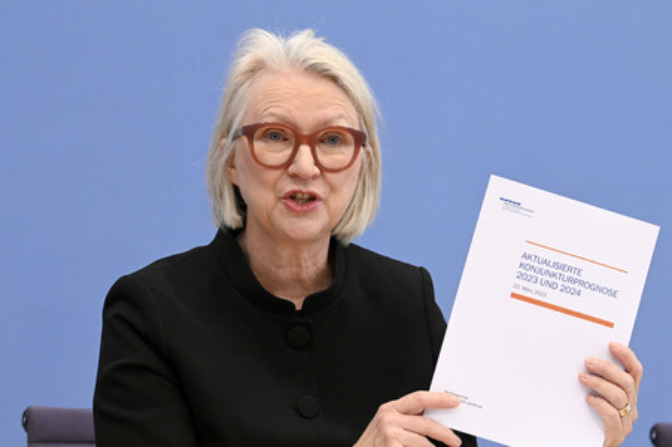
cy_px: 224
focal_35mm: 112
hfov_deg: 18.3
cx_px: 336
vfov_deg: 12.2
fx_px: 2089
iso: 4000
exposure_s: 1/640
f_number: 5.6
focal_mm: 112
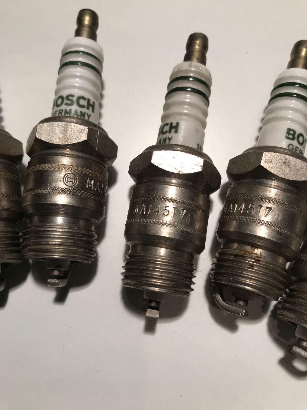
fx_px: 331
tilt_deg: -75.4
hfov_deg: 49.7
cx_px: 154
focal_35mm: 28
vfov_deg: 63.4
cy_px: 205
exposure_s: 1/100
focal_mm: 3.99
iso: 25
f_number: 1.8
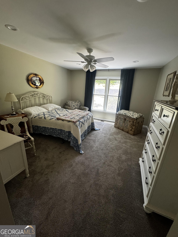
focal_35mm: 14
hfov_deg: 85.7
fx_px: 96
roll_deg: -1.8
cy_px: 118
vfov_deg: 102.1
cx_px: 89
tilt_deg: -16.8
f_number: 2.2
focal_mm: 2.22
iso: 250
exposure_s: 1/60
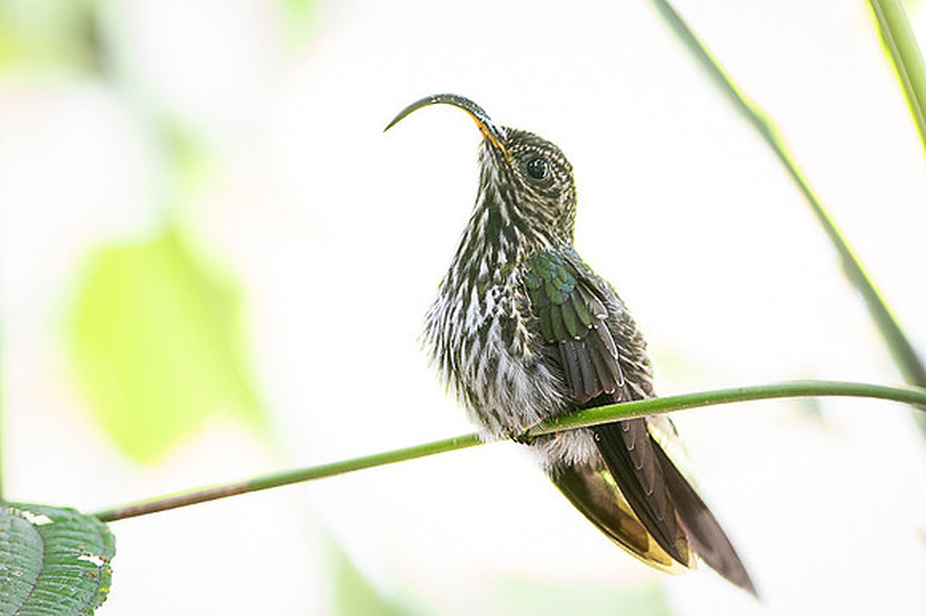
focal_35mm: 1104
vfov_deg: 1.2
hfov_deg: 1.9
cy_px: 296
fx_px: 28379
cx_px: 531
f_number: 4
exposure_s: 1/20
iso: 800
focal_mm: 500
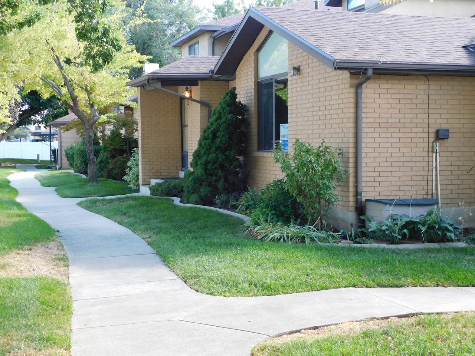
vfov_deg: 28.6
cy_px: 178
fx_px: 700
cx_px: 238
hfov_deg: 37.5
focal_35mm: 51
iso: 125
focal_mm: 9
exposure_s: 1/50
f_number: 3.8
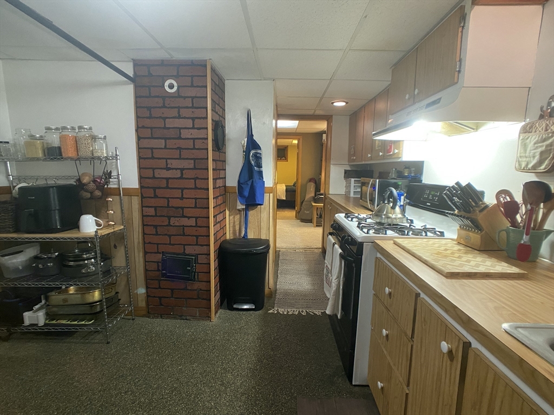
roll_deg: -1.2
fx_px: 416
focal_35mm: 26
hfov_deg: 67.3
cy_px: 208
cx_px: 277
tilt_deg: -8.4
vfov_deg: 53.1
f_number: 1.8
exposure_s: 1/40
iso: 400
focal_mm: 4.25
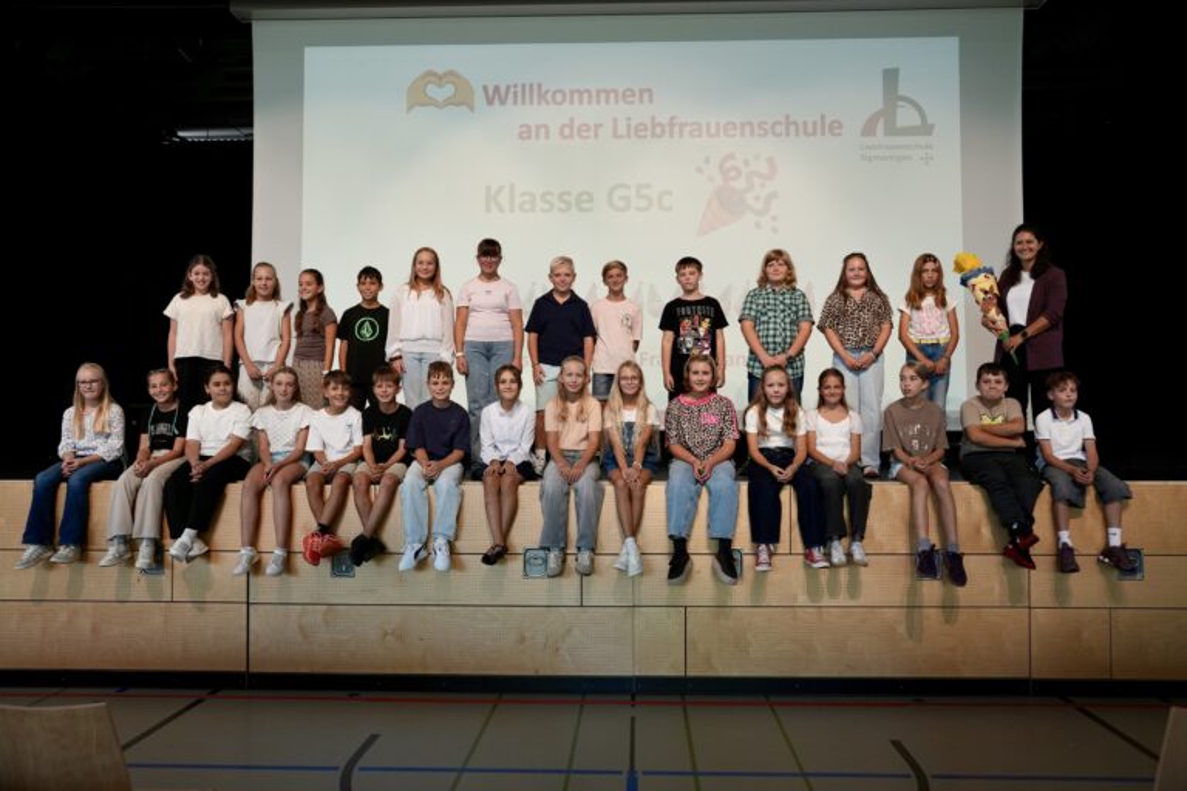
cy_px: 396
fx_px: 1022
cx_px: 594
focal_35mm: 31
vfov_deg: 42.3
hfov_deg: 60.3
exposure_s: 1/160
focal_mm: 31
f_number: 3.5
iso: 1600
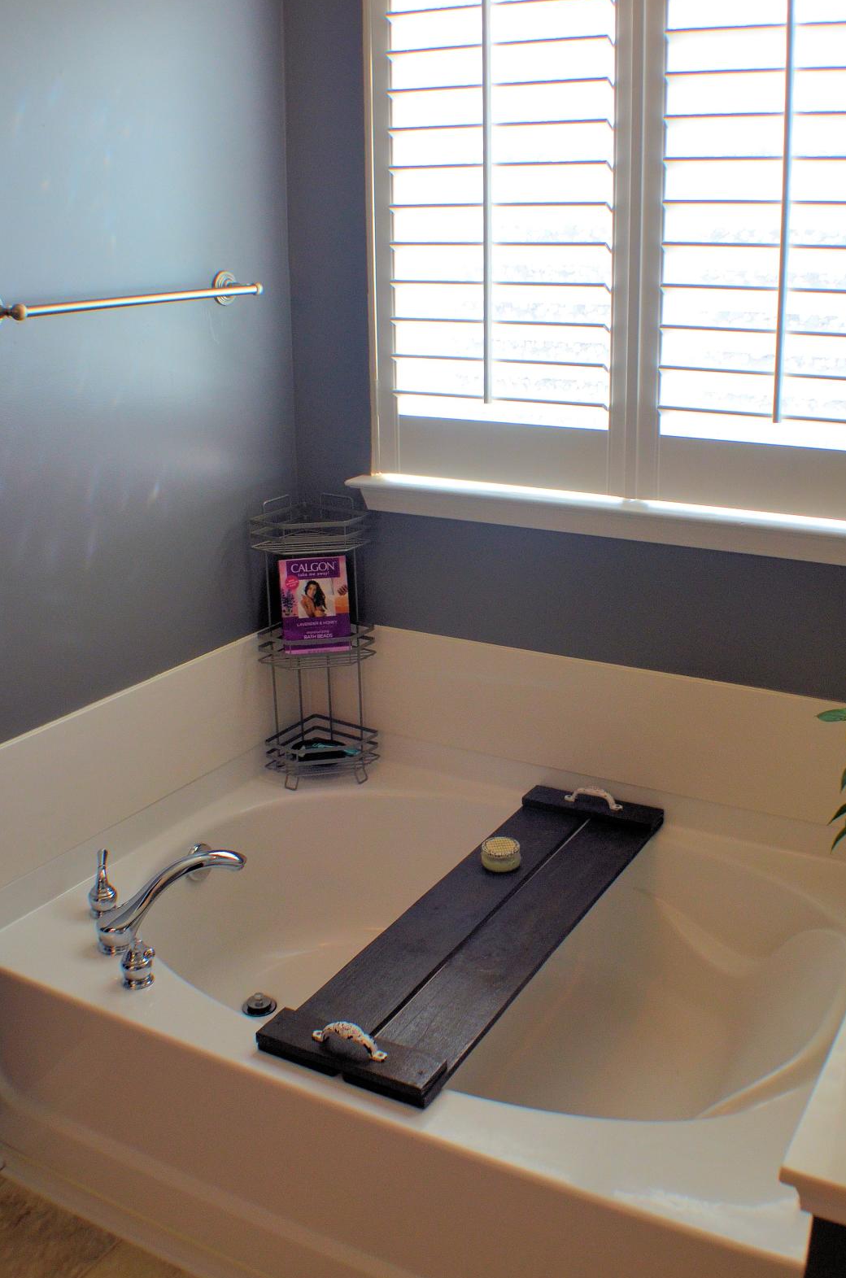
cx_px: 512
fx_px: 1488
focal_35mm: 42
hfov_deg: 31.6
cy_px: 548
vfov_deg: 46.4
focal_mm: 22
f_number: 5.6
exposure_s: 1/125
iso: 400
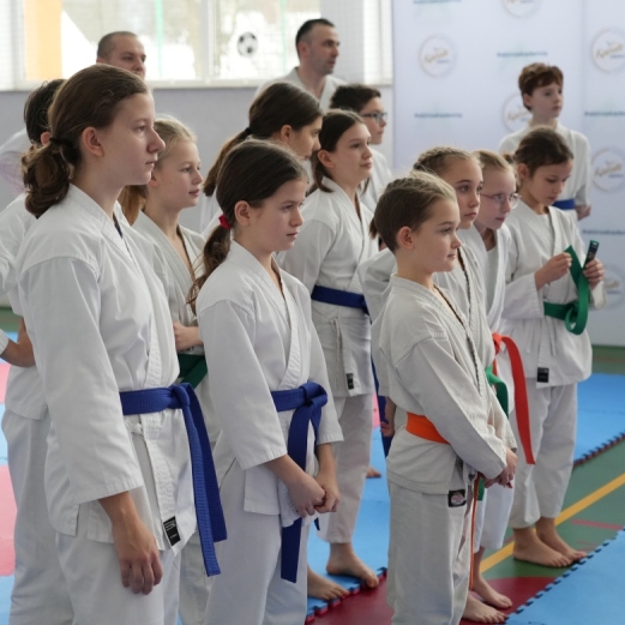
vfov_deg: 22.5
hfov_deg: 22.5
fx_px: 1573
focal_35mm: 77
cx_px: 278
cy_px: 308
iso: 3200
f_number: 4
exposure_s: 1/400
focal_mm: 59
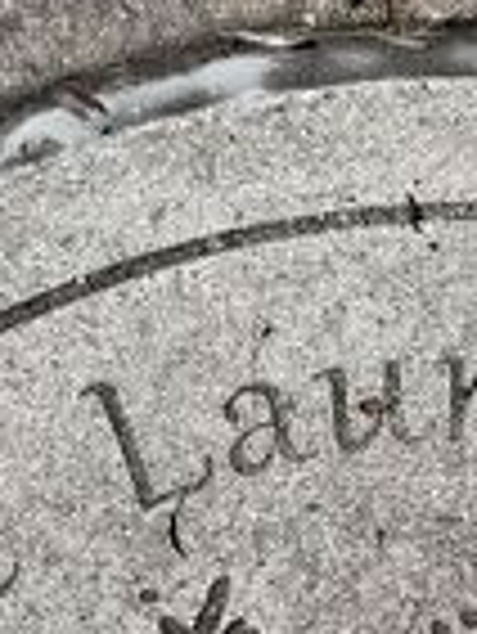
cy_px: 1214
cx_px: 459
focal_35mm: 136
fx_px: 2495
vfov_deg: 12.9
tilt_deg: -80.8
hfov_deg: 10.8
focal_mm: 6.76
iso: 80
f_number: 1.78
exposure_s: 1/7353
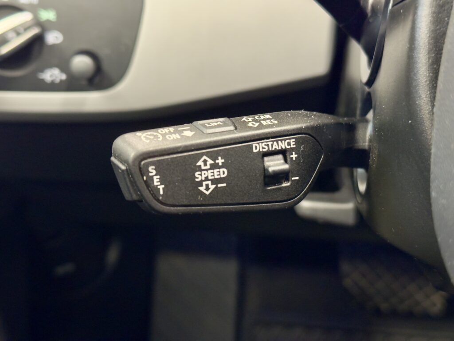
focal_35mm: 48
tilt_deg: -29.1
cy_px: 170
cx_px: 227
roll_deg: -0.9
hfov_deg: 39.7
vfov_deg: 30.3
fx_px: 630
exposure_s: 1/33
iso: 500
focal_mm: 6.76
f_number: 1.78
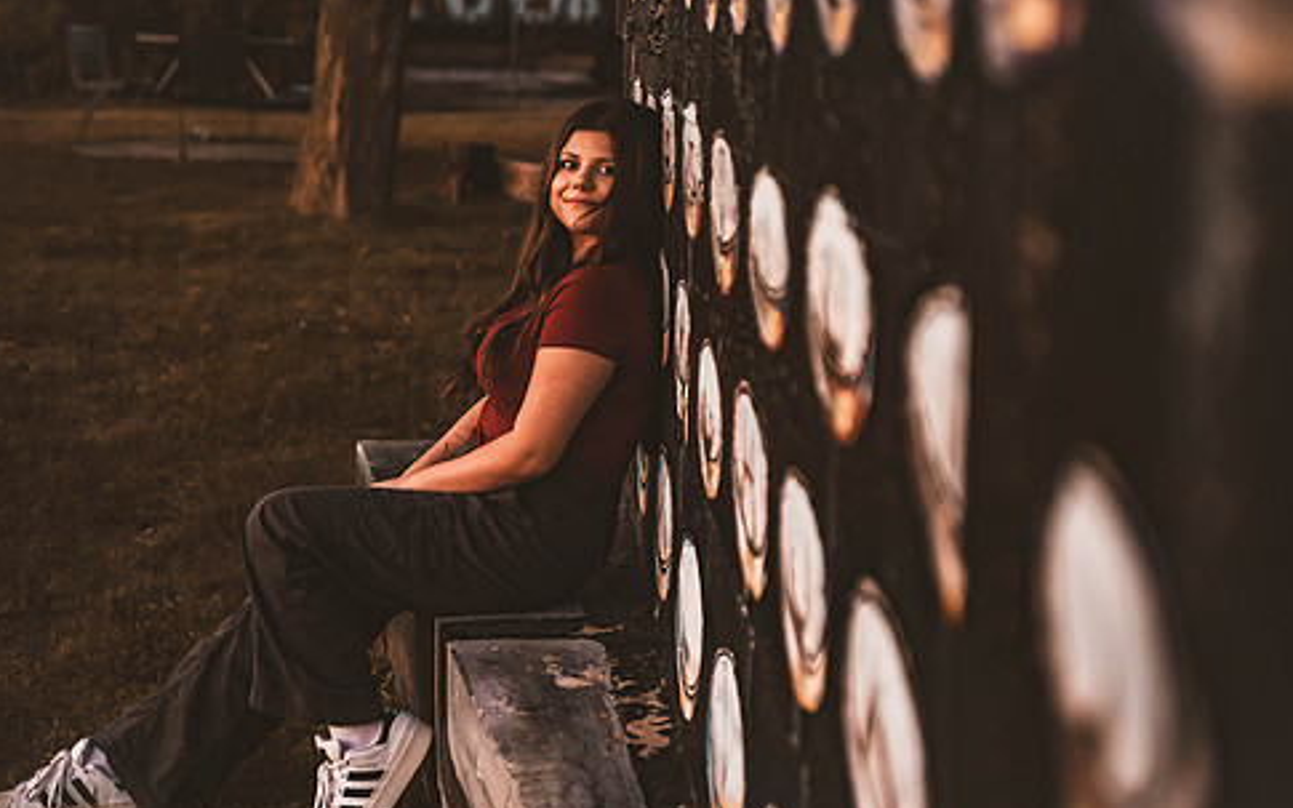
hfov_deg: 30.6
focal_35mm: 67
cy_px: 444
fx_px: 2361
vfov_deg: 19.4
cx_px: 589
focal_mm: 55
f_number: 2.8
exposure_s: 1/100
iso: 1000
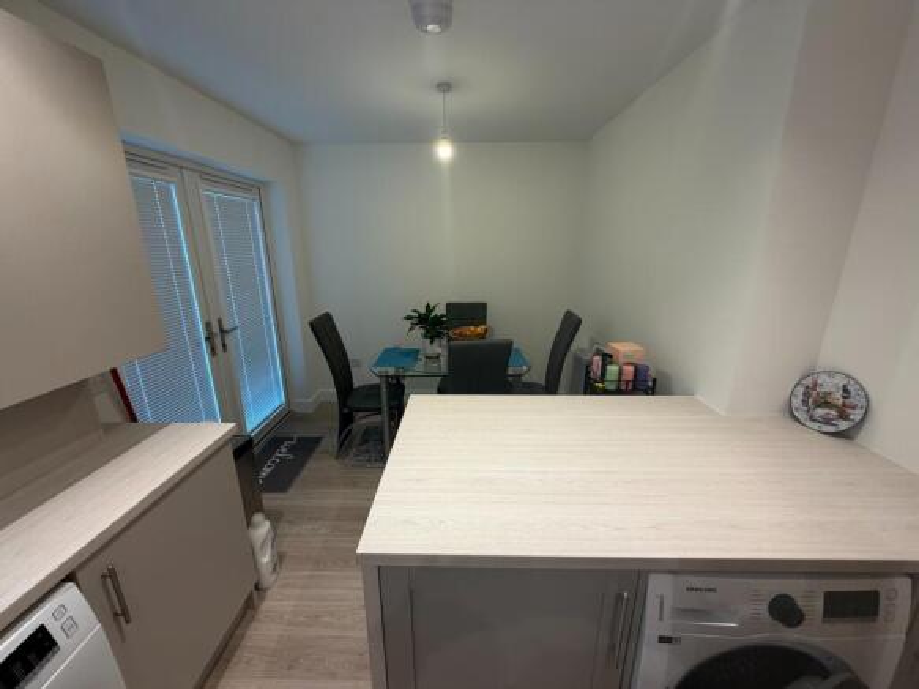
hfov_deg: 102.1
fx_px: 372
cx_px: 460
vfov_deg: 85.7
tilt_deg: -15.6
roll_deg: -0.5
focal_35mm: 14
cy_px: 344
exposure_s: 1/100
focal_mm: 2.22
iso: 160
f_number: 2.2
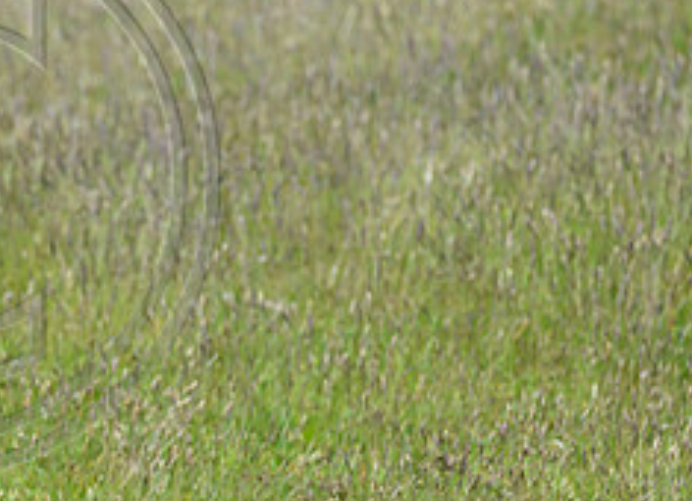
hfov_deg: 1.8
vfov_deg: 1.3
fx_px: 21693
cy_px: 142
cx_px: -207
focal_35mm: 1099
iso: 500
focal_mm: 400
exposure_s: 1/4000
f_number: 4
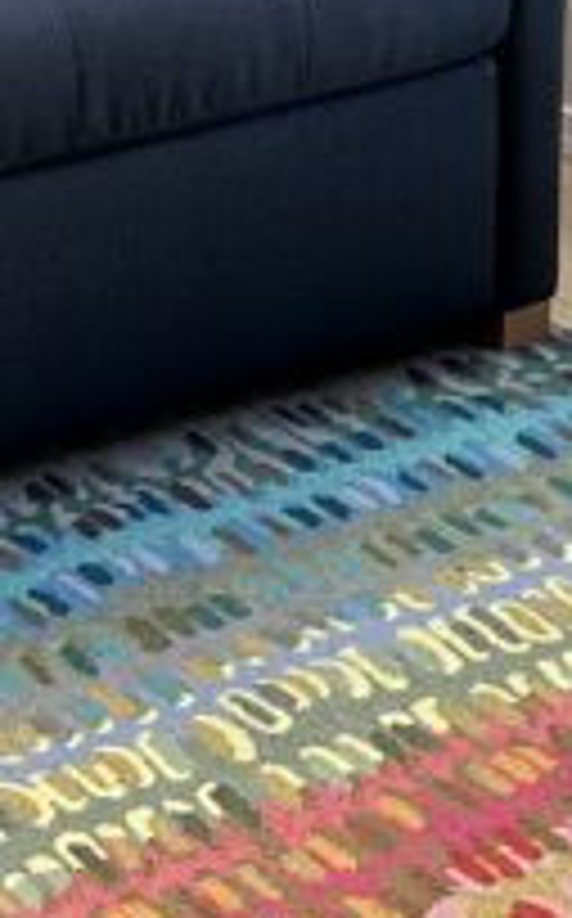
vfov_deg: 15.2
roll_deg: +1.7
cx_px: -288
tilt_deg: -12.3
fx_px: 3202
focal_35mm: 128
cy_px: -423
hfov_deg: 9.9
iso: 100
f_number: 1.78
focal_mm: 6.86
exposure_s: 1/121
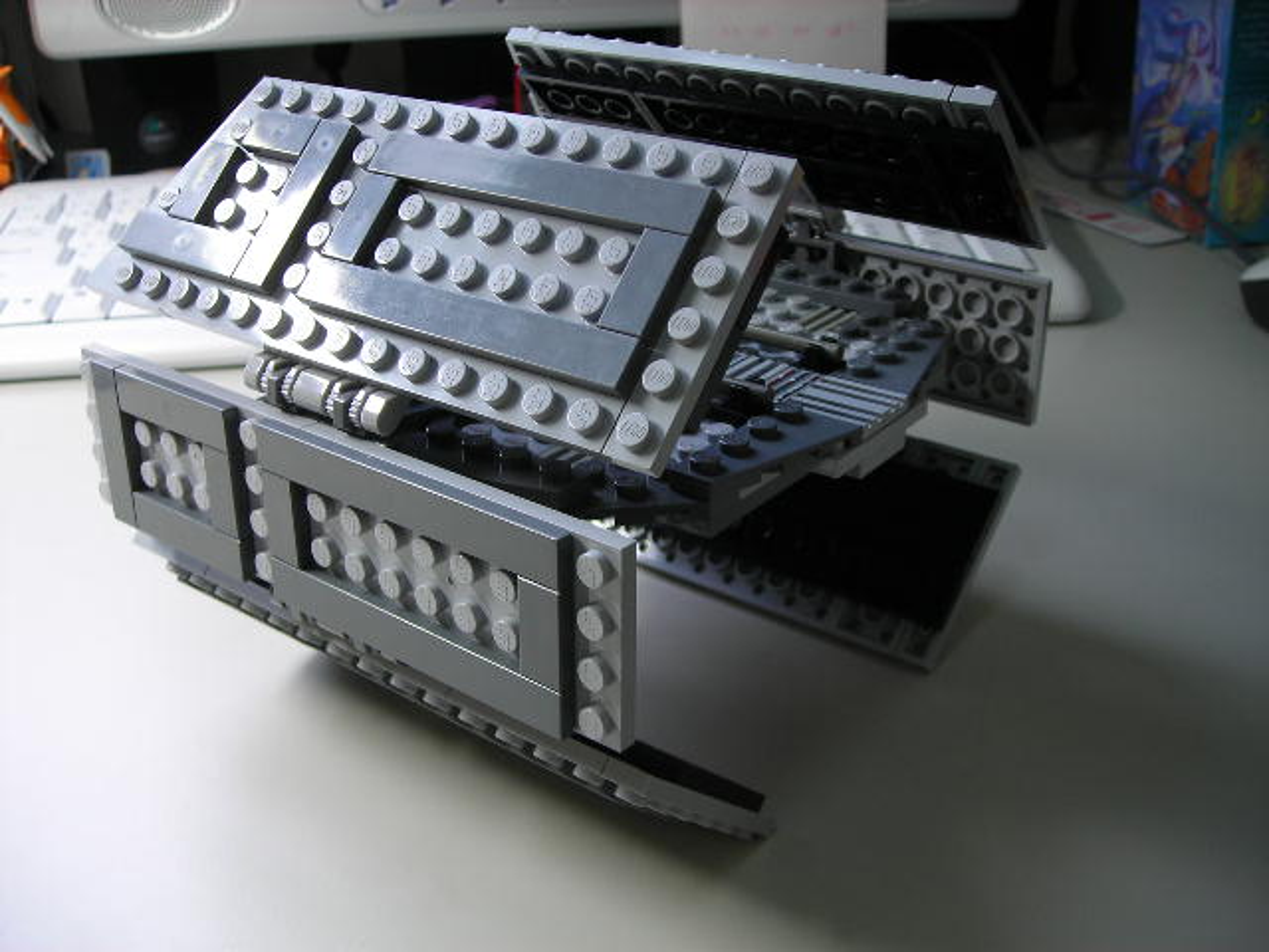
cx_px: 634
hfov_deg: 49.0
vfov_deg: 37.7
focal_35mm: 38
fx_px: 1393
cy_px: 476
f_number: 3.2
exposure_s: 1/19.7
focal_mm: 6.3
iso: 50
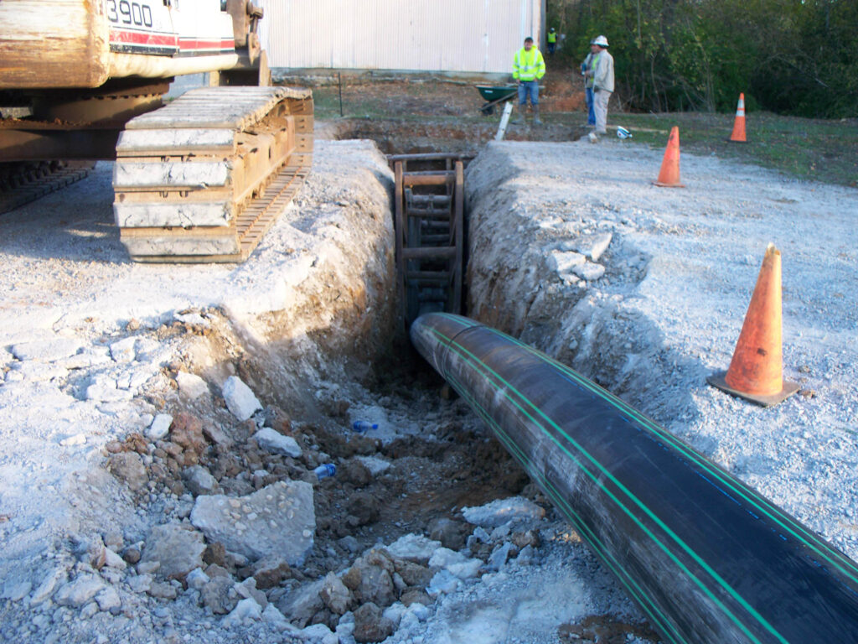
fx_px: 892
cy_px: 322
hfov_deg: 51.4
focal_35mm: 36
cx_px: 429
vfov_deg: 39.7
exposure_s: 1/60
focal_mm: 7.54
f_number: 2.8
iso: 64
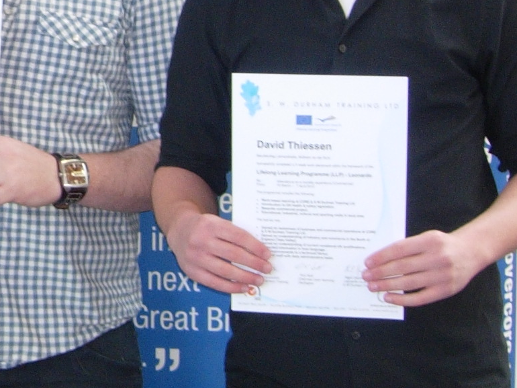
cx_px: -174
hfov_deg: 14.7
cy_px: 11
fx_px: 1911
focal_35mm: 128
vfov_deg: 11.5
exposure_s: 1/39.1
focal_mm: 7.8
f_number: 2.8
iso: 79
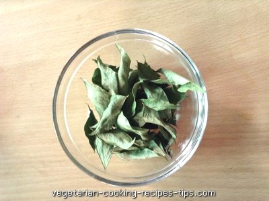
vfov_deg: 42.9
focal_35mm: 33
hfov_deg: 55.4
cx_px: 134
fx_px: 256
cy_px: 100
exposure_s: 1/15
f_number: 2.4
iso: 320
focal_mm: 3.3
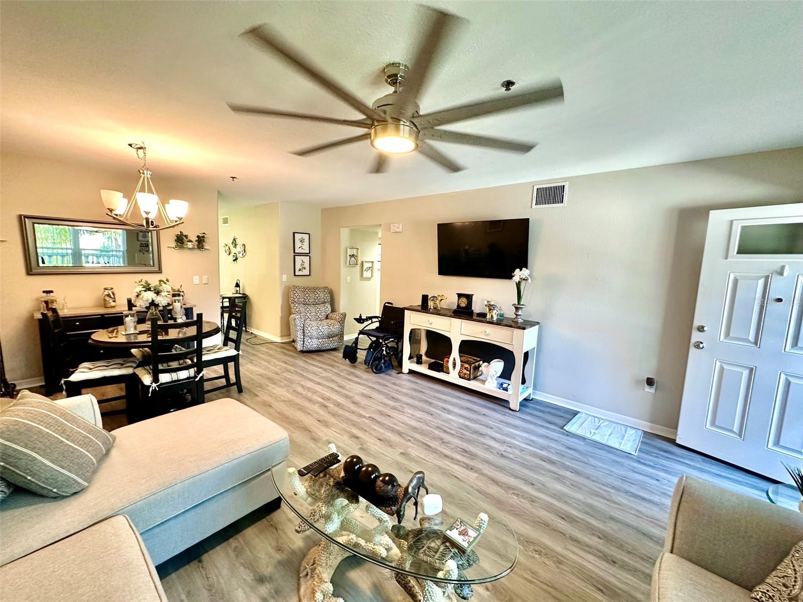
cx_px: 402
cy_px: 301
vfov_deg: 85.7
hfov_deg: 102.1
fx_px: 325
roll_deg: -1.9
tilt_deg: -6.1
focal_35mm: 14
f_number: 2.2
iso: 250
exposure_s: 1/60
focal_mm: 2.22
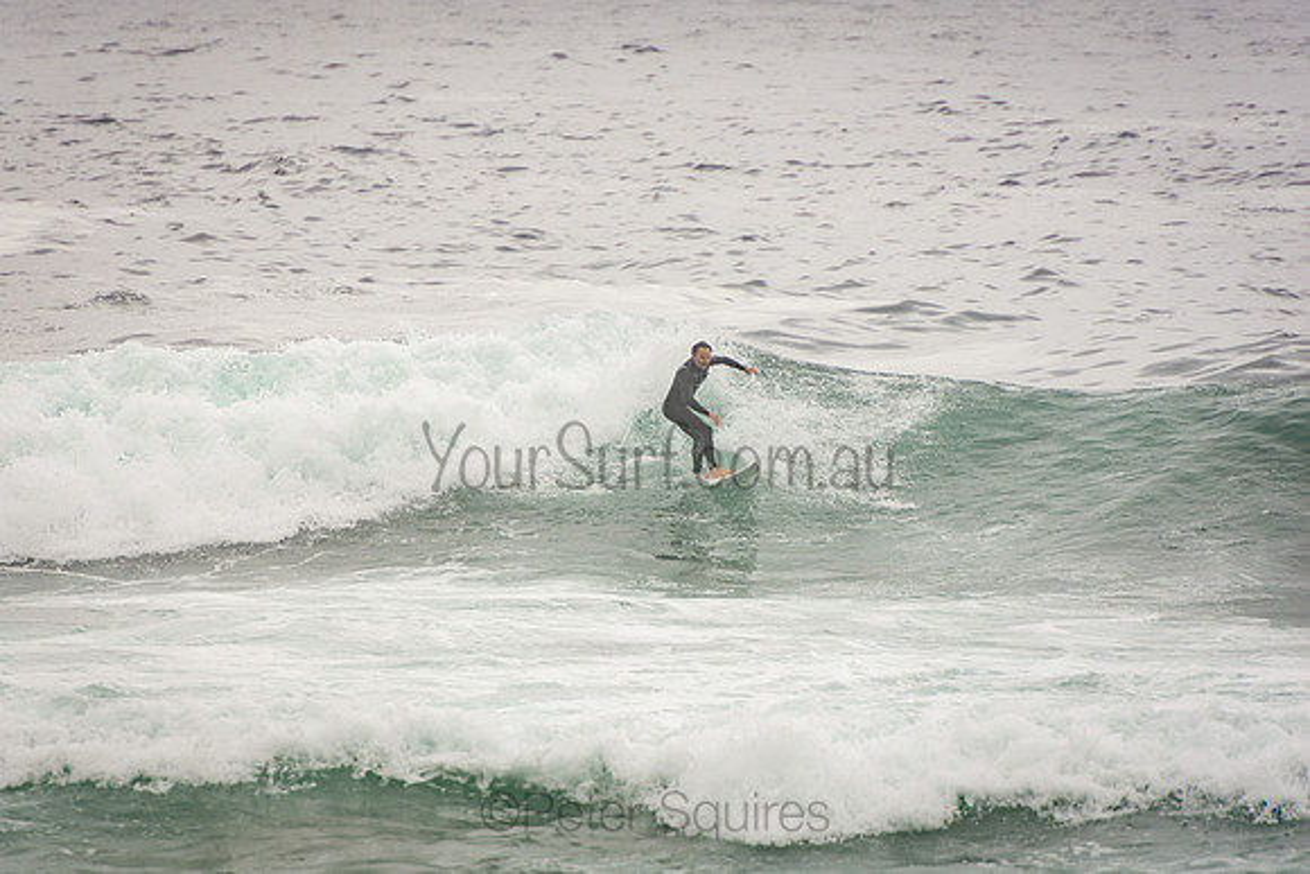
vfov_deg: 2.3
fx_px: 21837
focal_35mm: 600
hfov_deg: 3.4
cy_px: 437
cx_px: 655
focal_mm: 400
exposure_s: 1/1250
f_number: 5.6
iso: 200
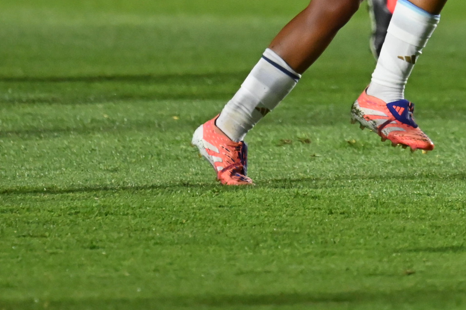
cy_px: -147
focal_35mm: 1265
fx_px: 16371
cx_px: 347
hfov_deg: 1.6
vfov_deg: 1.1
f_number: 5.6
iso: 8000
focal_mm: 400
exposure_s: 1/1600
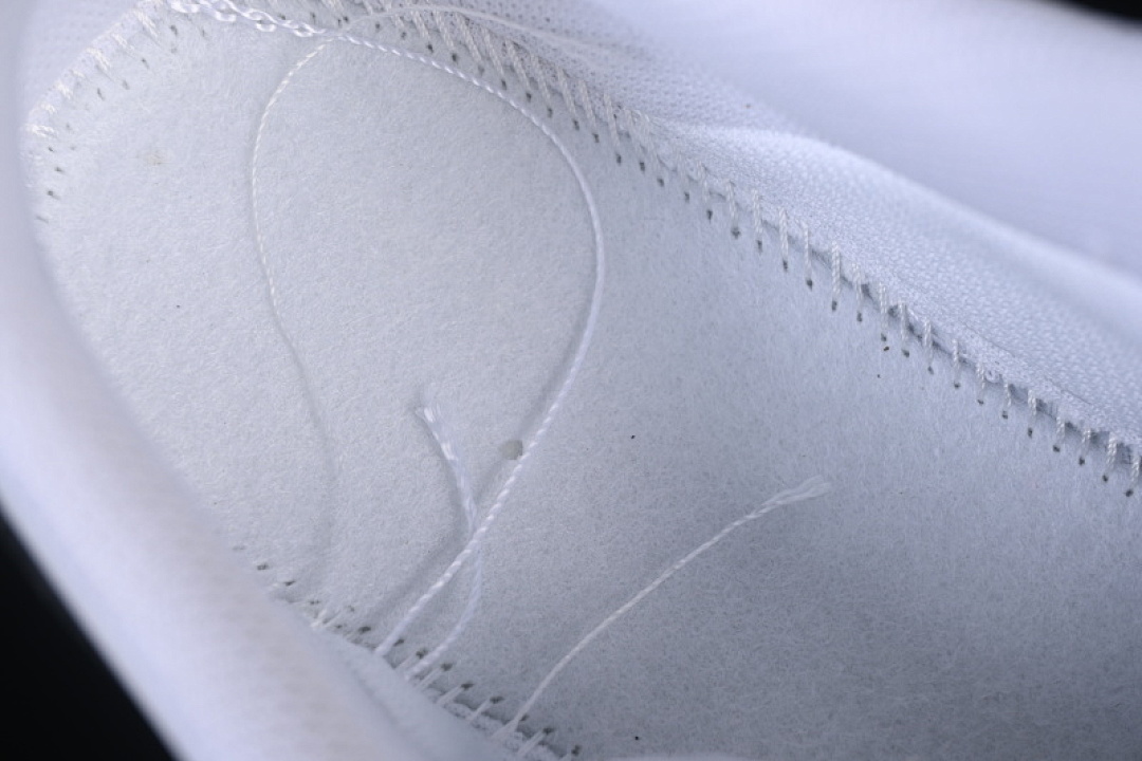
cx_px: 571
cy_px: 380
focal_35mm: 75
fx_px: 2379
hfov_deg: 27.0
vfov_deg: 18.2
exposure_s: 1/100
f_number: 7.1
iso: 160
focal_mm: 50
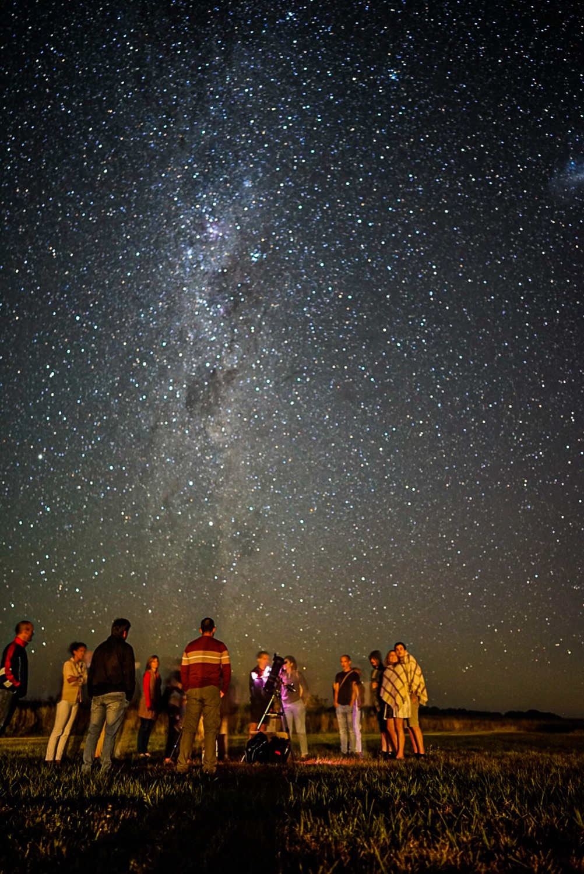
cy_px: 437
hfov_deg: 53.2
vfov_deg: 73.7
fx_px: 583
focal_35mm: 24
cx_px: 292
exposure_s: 25
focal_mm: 24
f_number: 1.4
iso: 2000
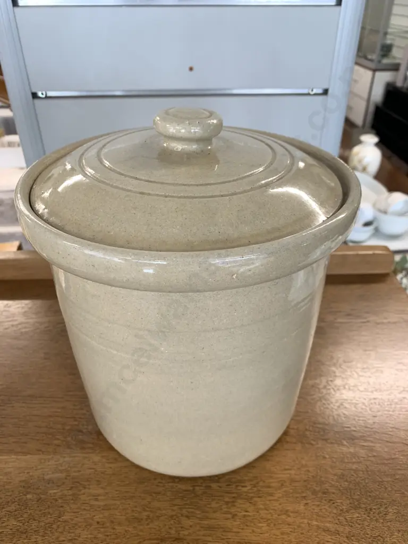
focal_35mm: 26
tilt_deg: -35.0
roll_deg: +0.2
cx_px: 204
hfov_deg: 53.1
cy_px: 272
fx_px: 409
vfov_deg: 67.3
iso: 64
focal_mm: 4.25
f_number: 1.8
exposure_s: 1/100
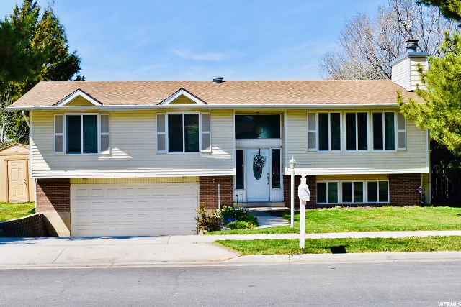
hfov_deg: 42.3
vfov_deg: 29.0
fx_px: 596
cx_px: 230
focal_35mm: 46
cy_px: 154
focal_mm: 31
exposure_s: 1/400
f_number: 10
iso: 200
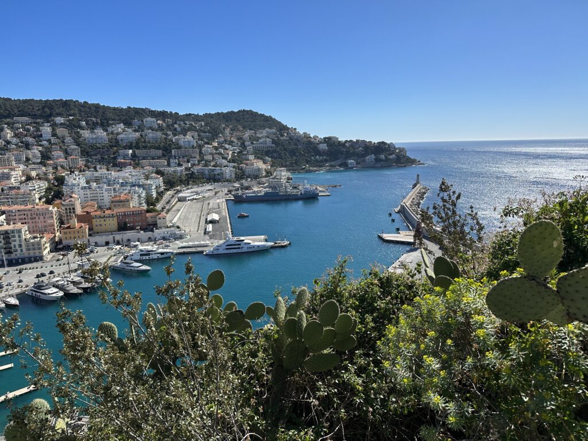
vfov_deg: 56.8
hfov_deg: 71.6
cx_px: 294
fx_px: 408
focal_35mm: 24
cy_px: 220
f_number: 1.78
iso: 80
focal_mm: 6.86
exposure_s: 1/5848
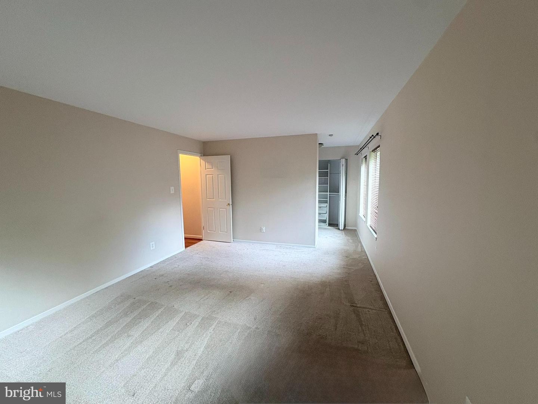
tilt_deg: -3.9
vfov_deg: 85.7
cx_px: 269
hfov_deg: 102.1
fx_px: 218
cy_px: 202
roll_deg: +0.7
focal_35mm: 14
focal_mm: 2.22
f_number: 2.2
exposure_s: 1/60
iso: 320
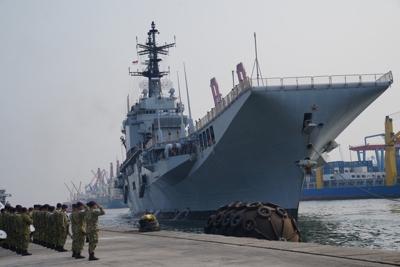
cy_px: 134
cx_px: 200
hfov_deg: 34.5
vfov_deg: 23.4
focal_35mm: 58
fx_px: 645
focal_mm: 58
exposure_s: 1/400
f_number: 6.3
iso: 100
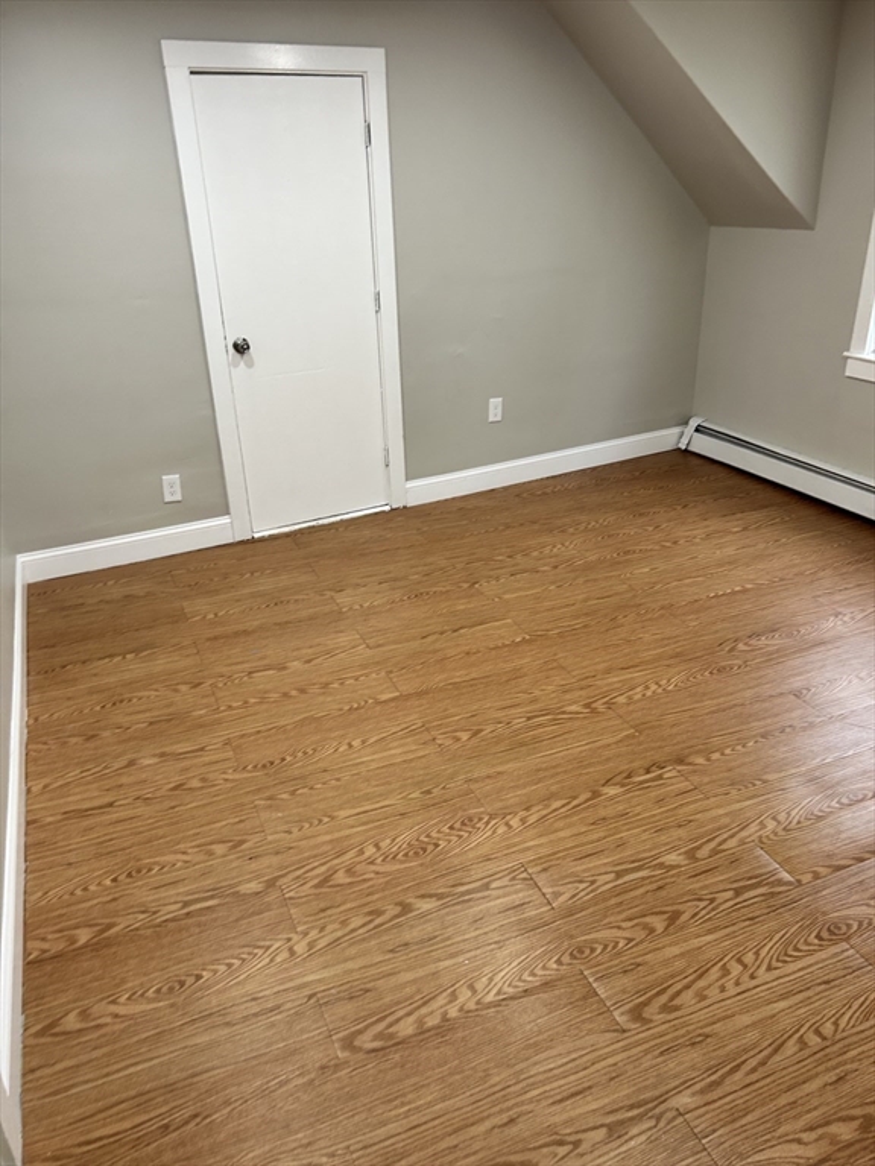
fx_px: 876
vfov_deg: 67.3
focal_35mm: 26
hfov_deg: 53.1
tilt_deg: -24.0
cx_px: 438
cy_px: 583
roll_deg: +1.1
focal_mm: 5.7
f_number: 1.5
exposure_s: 1/60
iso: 80
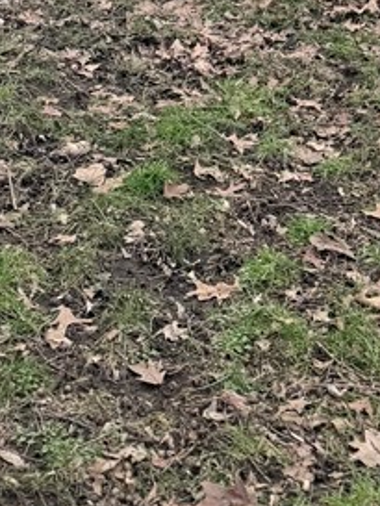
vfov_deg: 17.4
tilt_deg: -0.5
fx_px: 1316
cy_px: -423
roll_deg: +0.1
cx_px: 163
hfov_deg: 16.4
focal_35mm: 90
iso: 80
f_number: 1.78
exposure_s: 1/305
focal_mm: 6.76
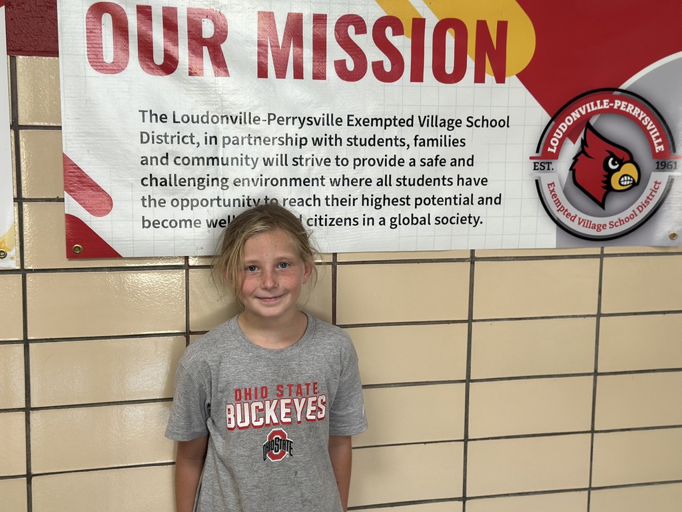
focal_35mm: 48
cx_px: 341
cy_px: 256
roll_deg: -0.9
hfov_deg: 39.7
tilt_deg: -7.8
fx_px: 946
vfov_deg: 30.3
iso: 100
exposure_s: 1/60
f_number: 1.78
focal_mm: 6.86
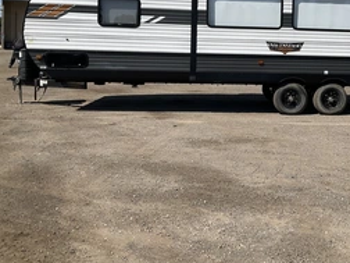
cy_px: 68
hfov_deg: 40.0
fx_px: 465
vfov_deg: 31.0
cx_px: 267
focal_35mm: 46
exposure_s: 1/2959
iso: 25
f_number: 1.8
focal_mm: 3
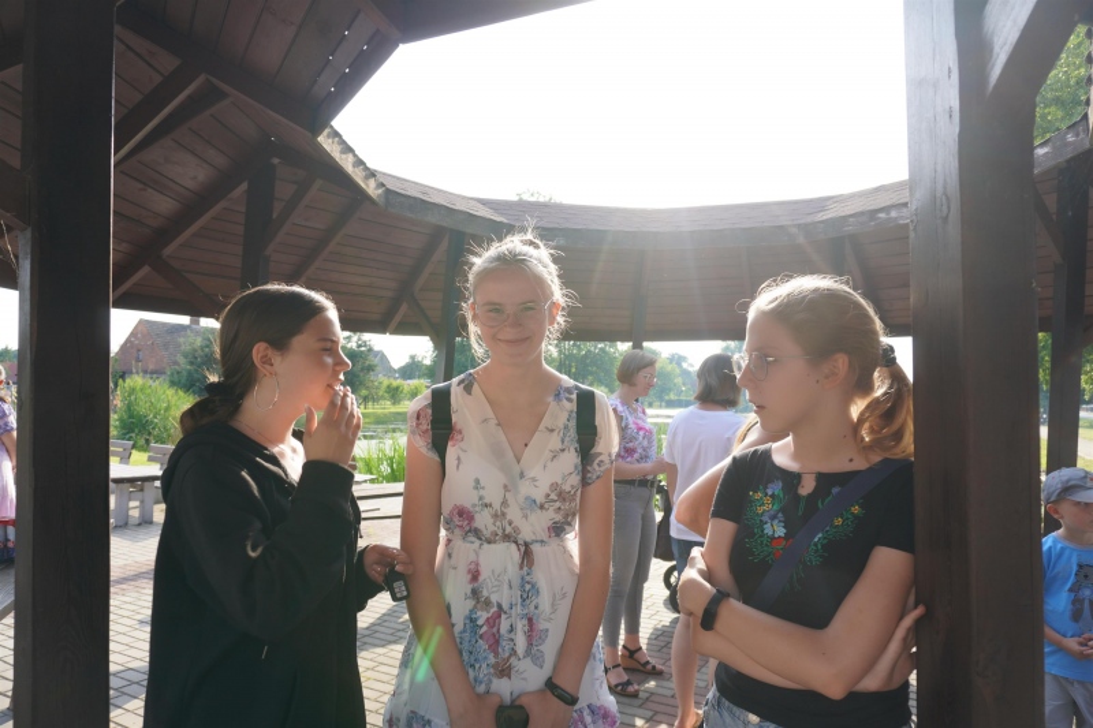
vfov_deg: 53.1
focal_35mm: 24
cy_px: 364
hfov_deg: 73.8
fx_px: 728
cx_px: 546
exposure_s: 1/200
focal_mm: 16
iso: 100
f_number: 4
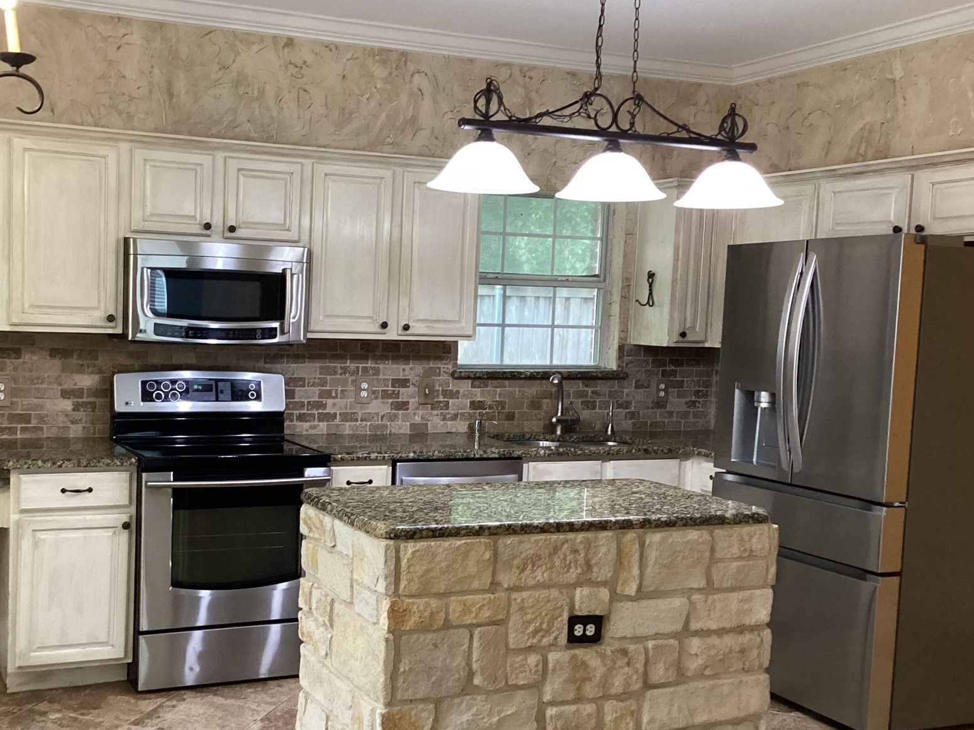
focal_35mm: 41
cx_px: 352
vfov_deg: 35.1
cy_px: 401
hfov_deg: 45.3
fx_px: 1154
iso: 400
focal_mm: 3.3
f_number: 2.4
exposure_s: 1/60
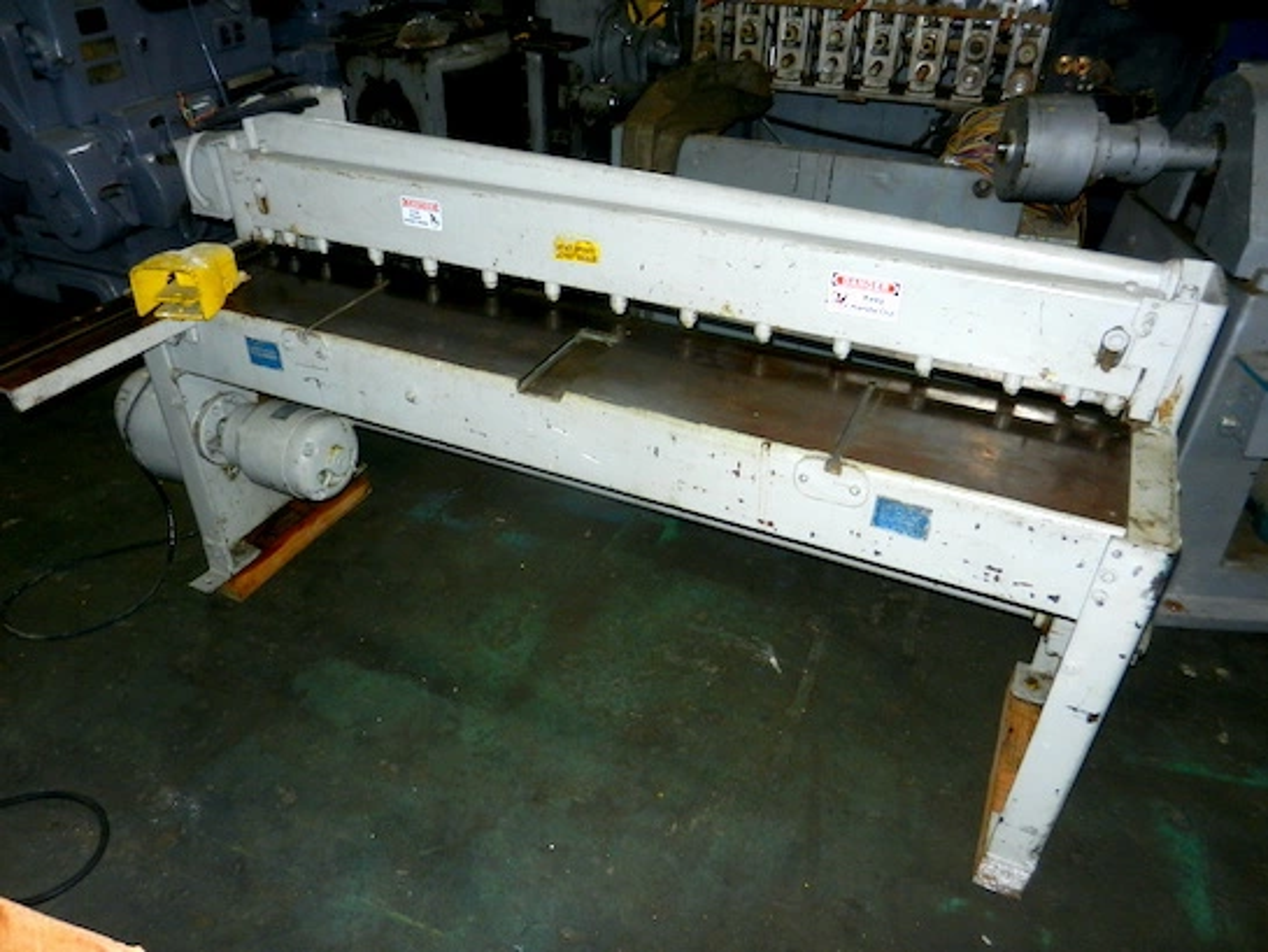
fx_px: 916
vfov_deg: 54.9
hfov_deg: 69.4
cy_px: 476
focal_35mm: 25
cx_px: 634
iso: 200
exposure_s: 1/30
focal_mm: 4.5
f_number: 3.5
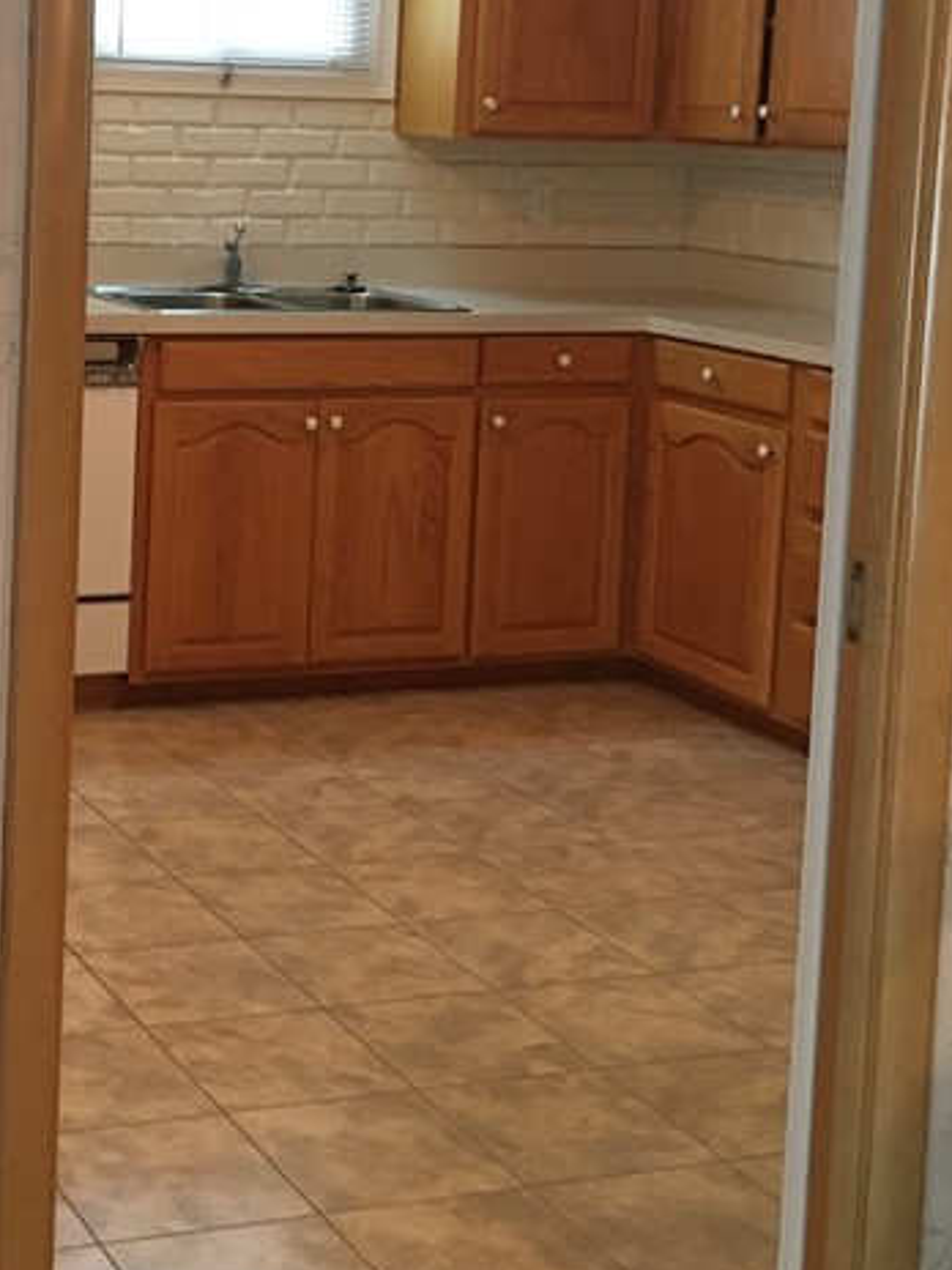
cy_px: 320
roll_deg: -1.8
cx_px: 19
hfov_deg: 22.1
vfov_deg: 29.8
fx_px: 2347
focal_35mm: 64
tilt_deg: -6.3
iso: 200
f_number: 2.2
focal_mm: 4.15
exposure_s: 1/30
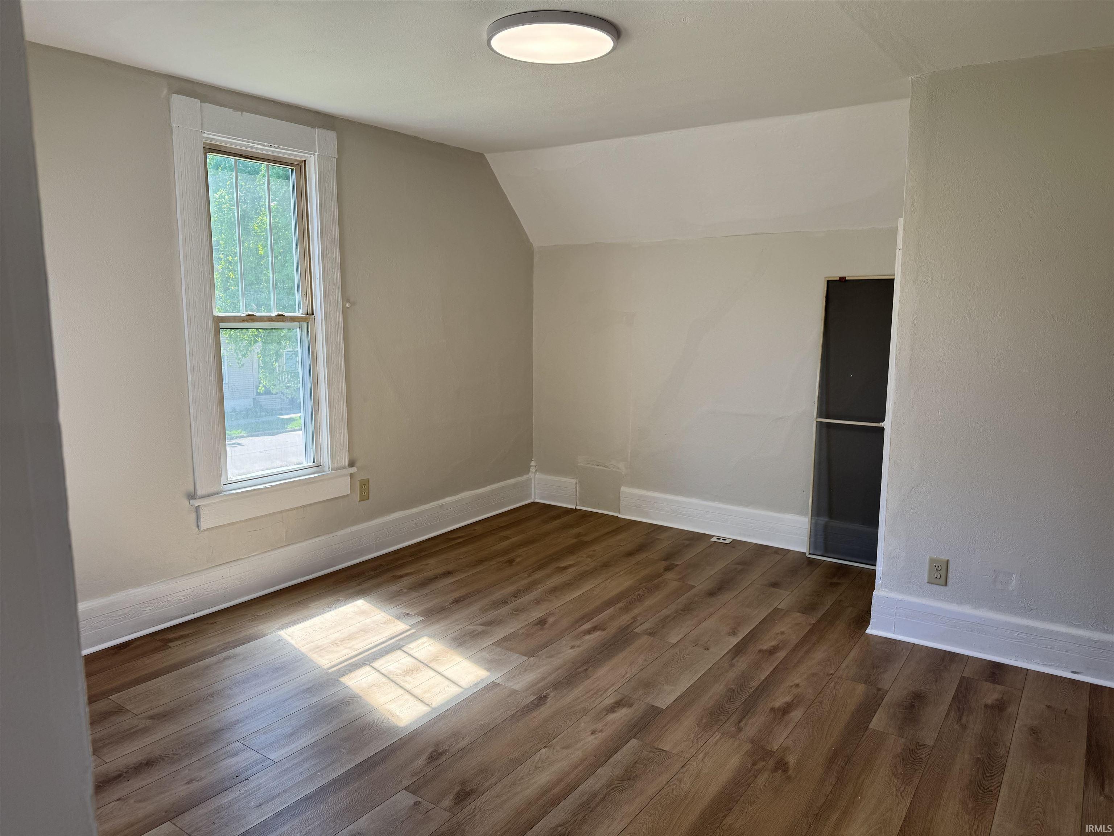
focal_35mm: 24
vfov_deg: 56.8
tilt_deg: -8.4
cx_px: 557
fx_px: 772
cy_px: 418
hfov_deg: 71.6
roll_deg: +0.2
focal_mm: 6.76
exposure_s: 1/195
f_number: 1.78
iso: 80
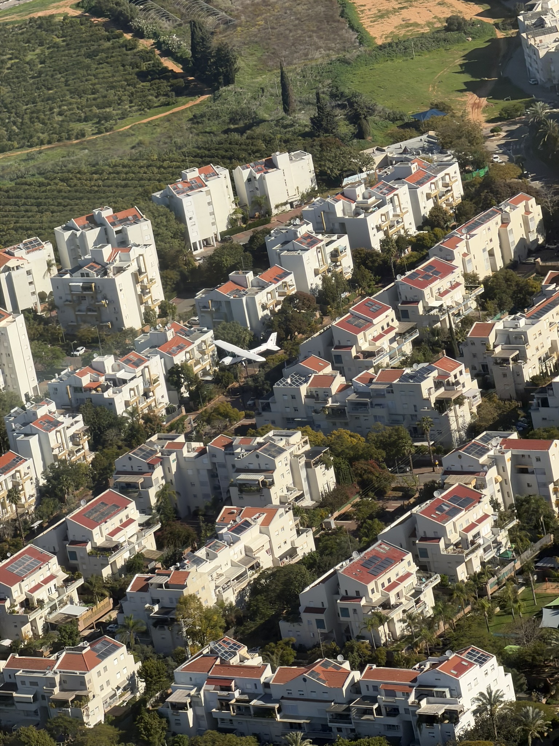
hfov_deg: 7.4
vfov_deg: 9.9
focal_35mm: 200
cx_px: 280
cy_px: 373
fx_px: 4306
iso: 20
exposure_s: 1/639
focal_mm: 16.89
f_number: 2.8
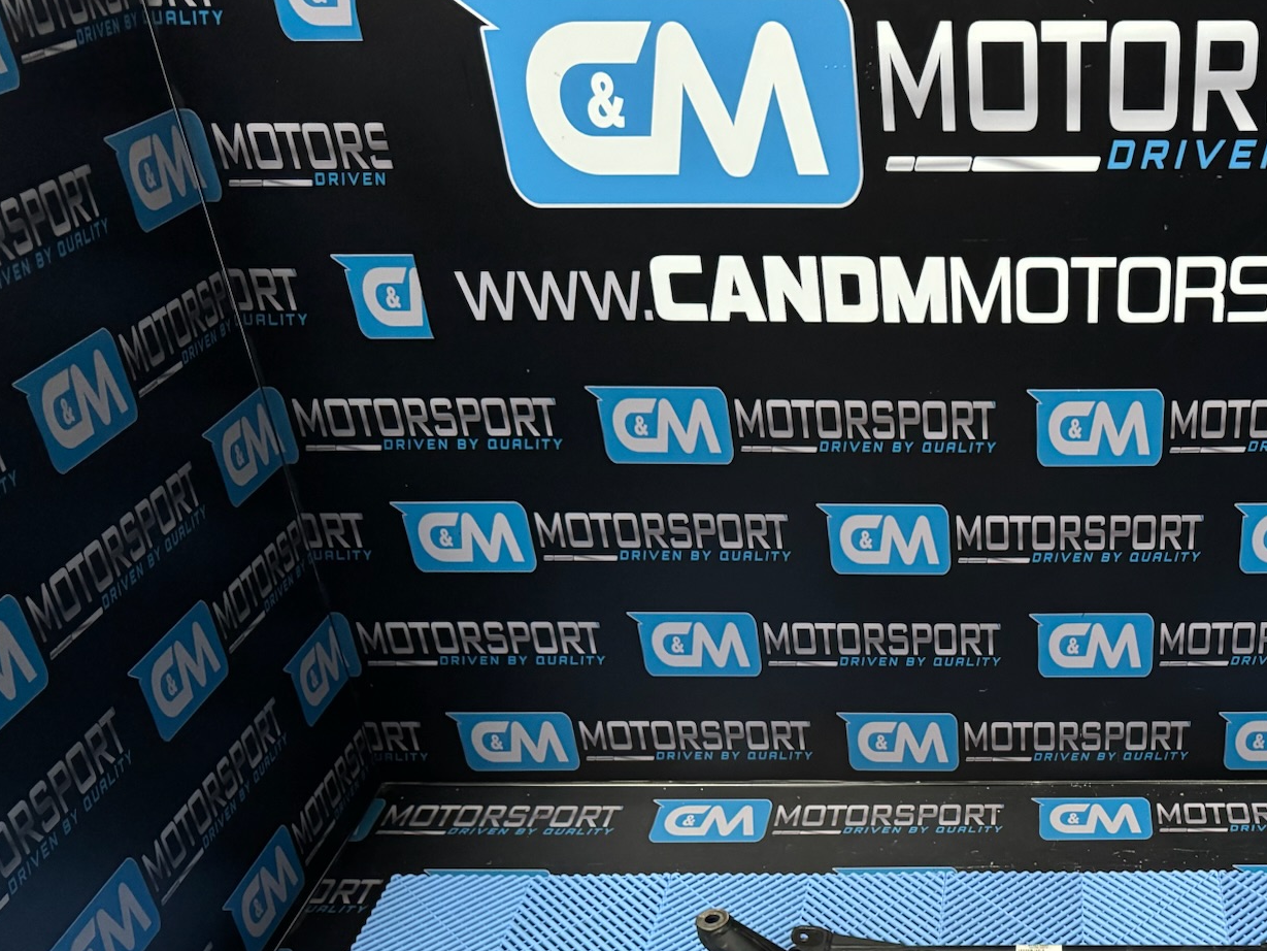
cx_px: 1049
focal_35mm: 40
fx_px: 1464
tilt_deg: -33.0
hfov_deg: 44.1
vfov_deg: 34.9
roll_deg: +1.7
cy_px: 747
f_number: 1.78
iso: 800
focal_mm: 6.76
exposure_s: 1/60
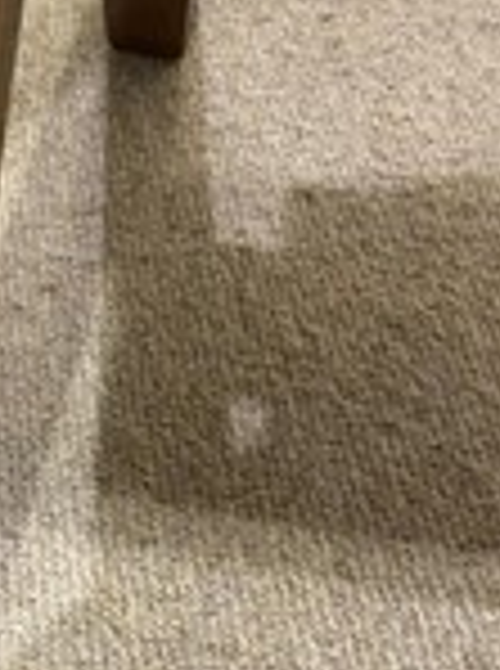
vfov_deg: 27.7
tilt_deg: -52.2
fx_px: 1354
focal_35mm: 70
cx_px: 0
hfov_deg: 20.3
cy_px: 432
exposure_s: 1/57
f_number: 1.8
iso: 500
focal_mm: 4.25
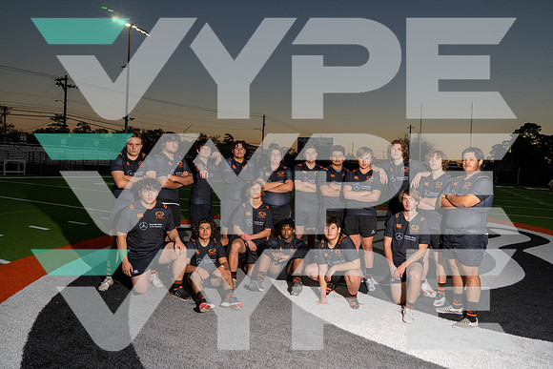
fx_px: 369
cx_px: 276
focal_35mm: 24
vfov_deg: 53.2
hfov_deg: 73.7
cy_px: 184
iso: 400
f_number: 10
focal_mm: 24
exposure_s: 1/250
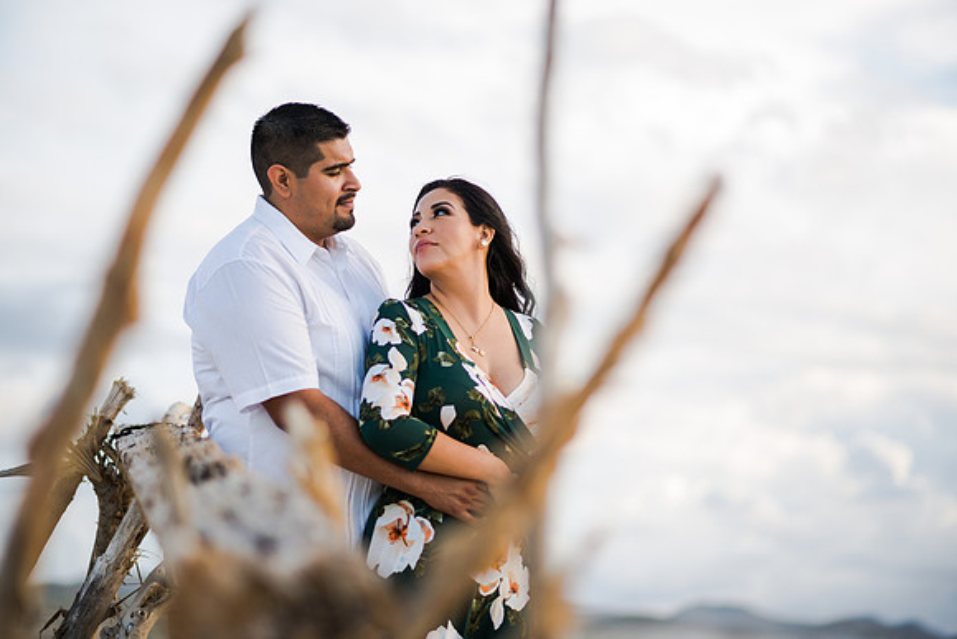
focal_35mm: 85
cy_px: 320
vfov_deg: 16.1
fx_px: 2260
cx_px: 478
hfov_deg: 23.9
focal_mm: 85
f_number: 2
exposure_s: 1/500
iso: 64
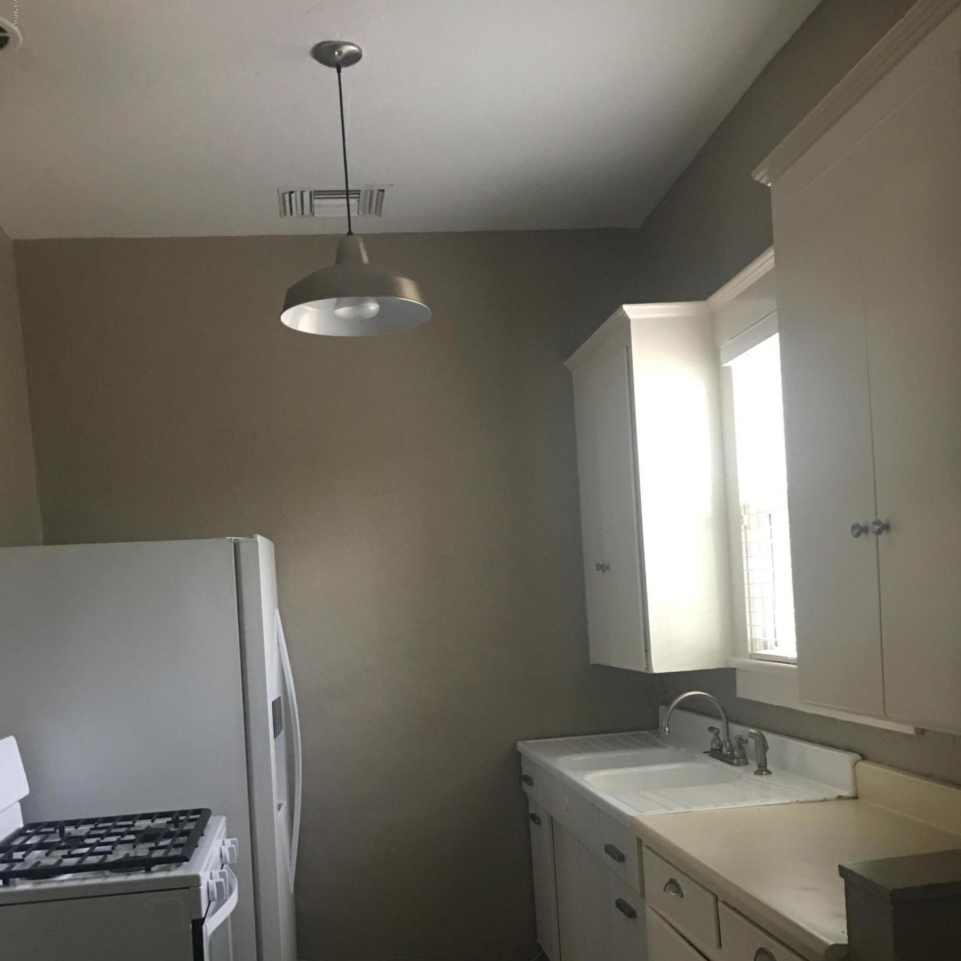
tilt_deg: -0.5
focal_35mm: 35
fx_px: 1099
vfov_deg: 46.4
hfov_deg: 47.2
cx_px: 477
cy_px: 644
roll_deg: +3.8
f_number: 2.2
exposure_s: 1/15
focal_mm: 4.15
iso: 100
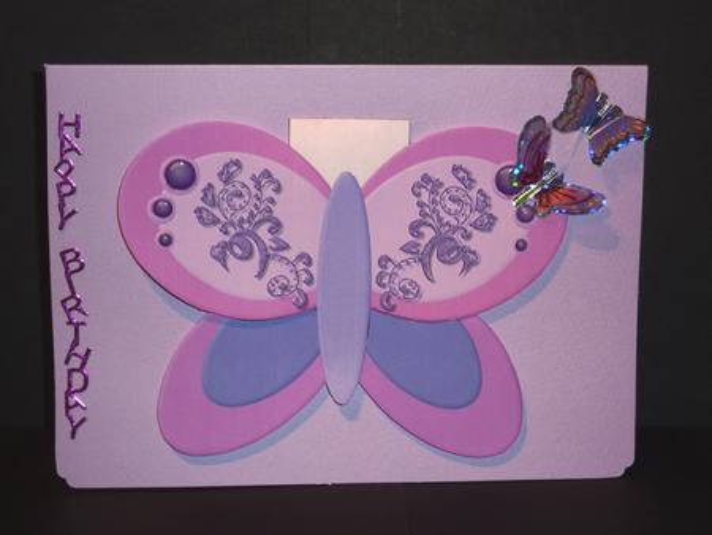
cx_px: 356
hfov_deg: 29.0
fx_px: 1379
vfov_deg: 22.0
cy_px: 268
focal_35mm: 67
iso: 100
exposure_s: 1/30
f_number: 4.1
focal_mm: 11
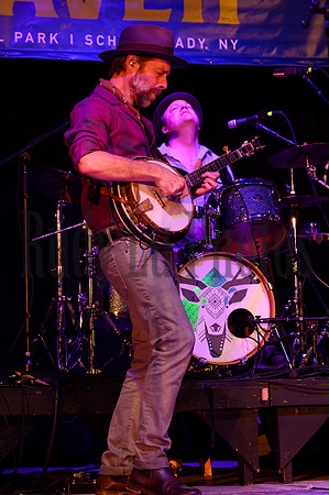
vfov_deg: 18.3
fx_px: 1539
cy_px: 248
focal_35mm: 112
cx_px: 164
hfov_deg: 12.2
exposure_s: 1/60
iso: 1600
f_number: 9
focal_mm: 112
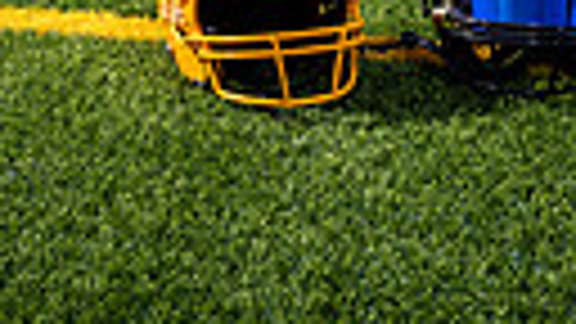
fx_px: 1634
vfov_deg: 9.2
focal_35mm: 107
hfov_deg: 19.9
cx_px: 202
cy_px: -634
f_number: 8
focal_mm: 29
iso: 125
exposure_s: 1/250
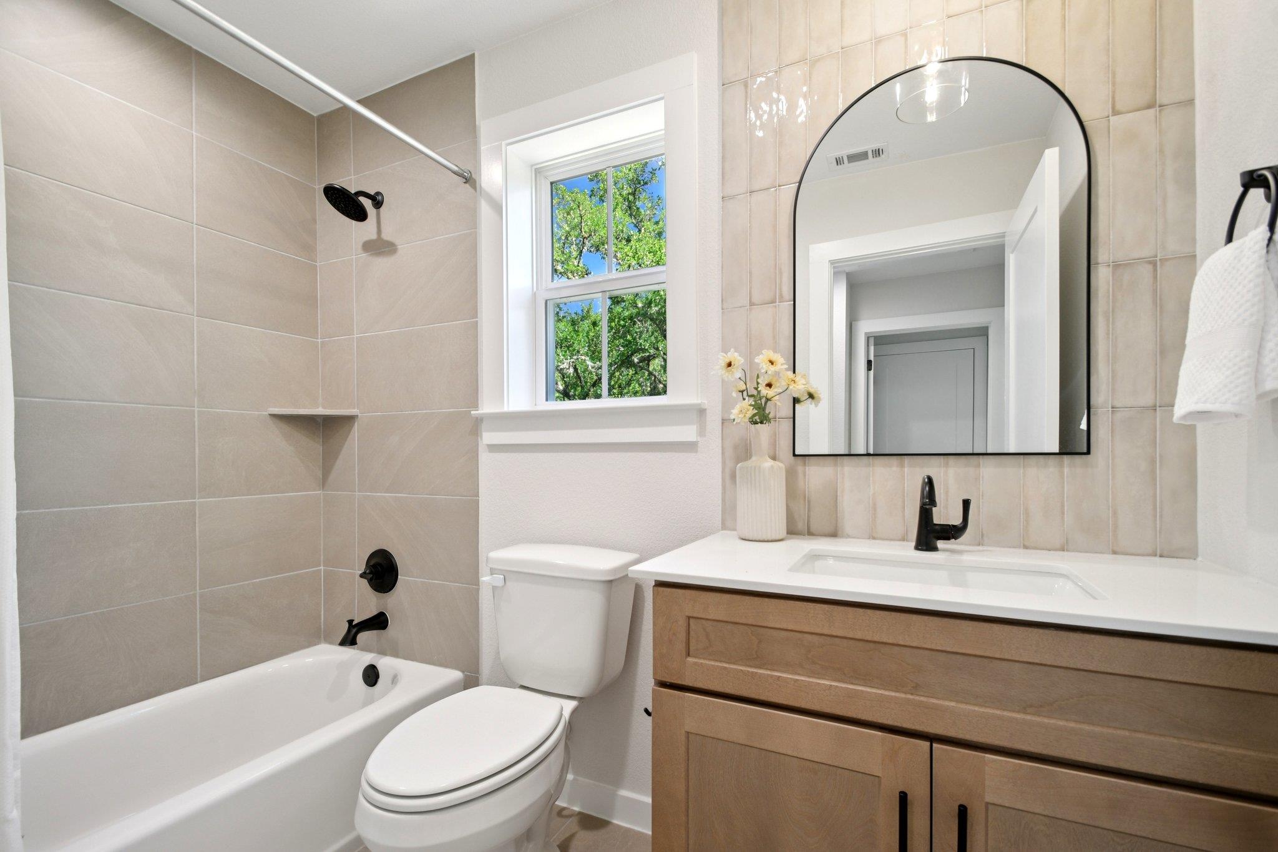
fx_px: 532
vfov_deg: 77.3
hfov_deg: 100.4
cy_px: 426
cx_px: 639
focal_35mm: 15
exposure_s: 1/15
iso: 400
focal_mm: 10
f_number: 8
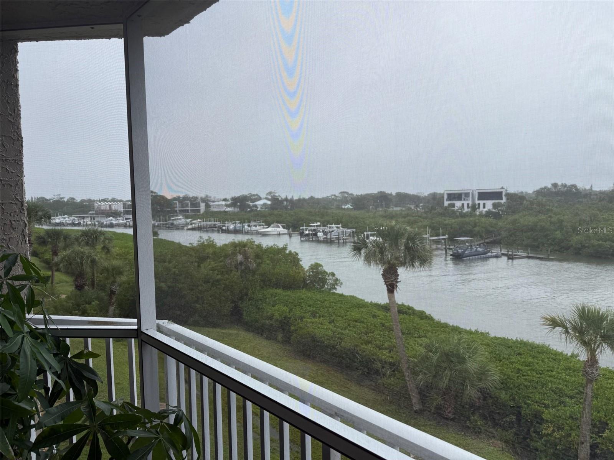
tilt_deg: -3.5
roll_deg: +1.0
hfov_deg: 71.6
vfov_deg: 56.8
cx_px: 307
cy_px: 230
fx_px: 426
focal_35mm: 24
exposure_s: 1/1032
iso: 80
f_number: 1.78
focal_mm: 6.76
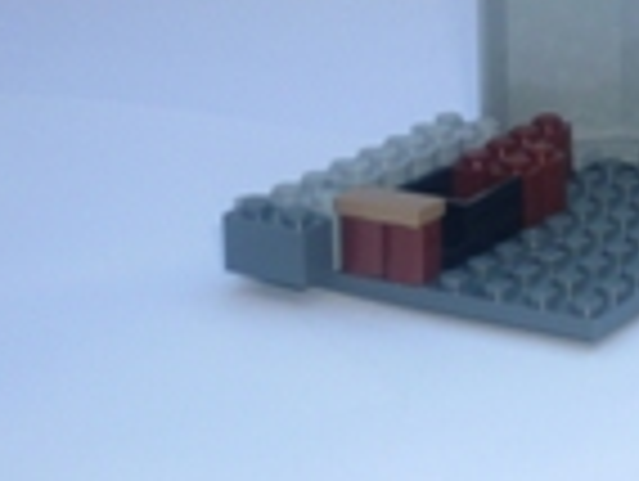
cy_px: 130
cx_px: 774
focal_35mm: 123
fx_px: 2274
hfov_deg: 15.4
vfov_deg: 12.1
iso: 100
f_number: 3
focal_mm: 6.4
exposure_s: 1/160
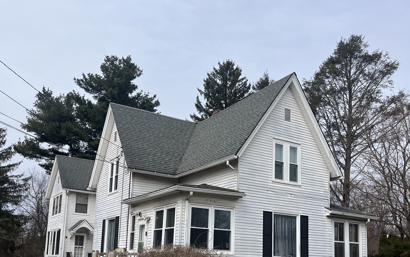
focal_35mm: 37
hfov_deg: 52.7
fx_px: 413
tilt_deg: +8.5
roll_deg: -1.7
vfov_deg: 33.6
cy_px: 200
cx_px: 206
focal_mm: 5.1
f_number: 1.6
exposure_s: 1/4651
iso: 50
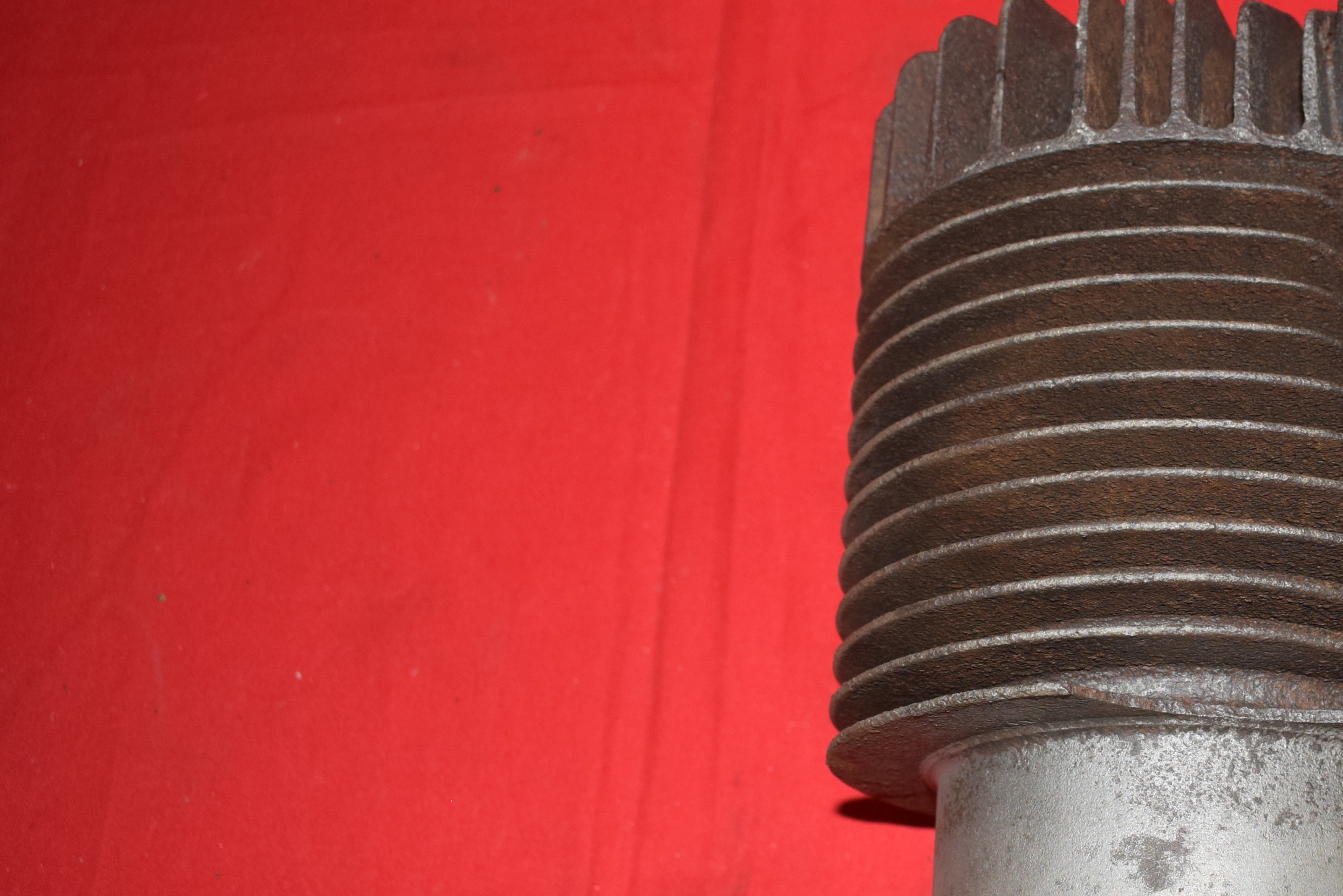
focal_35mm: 57
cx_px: 1192
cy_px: 519
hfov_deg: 33.4
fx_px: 2123
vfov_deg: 23.8
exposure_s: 1/160
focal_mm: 21
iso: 640
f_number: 5
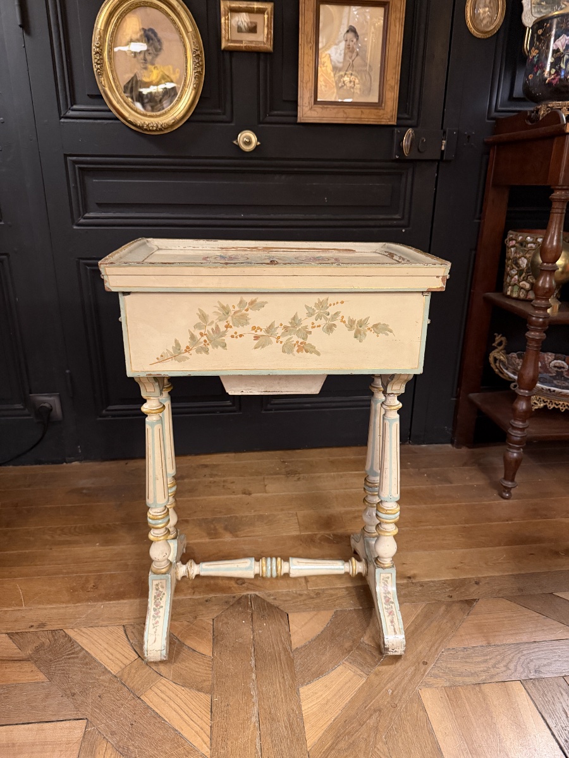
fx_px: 526
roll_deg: -0.4
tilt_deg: -19.6
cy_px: 379
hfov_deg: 56.8
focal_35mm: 24
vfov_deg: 71.6
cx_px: 284
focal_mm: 6.76
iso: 640
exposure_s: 1/33
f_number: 1.78
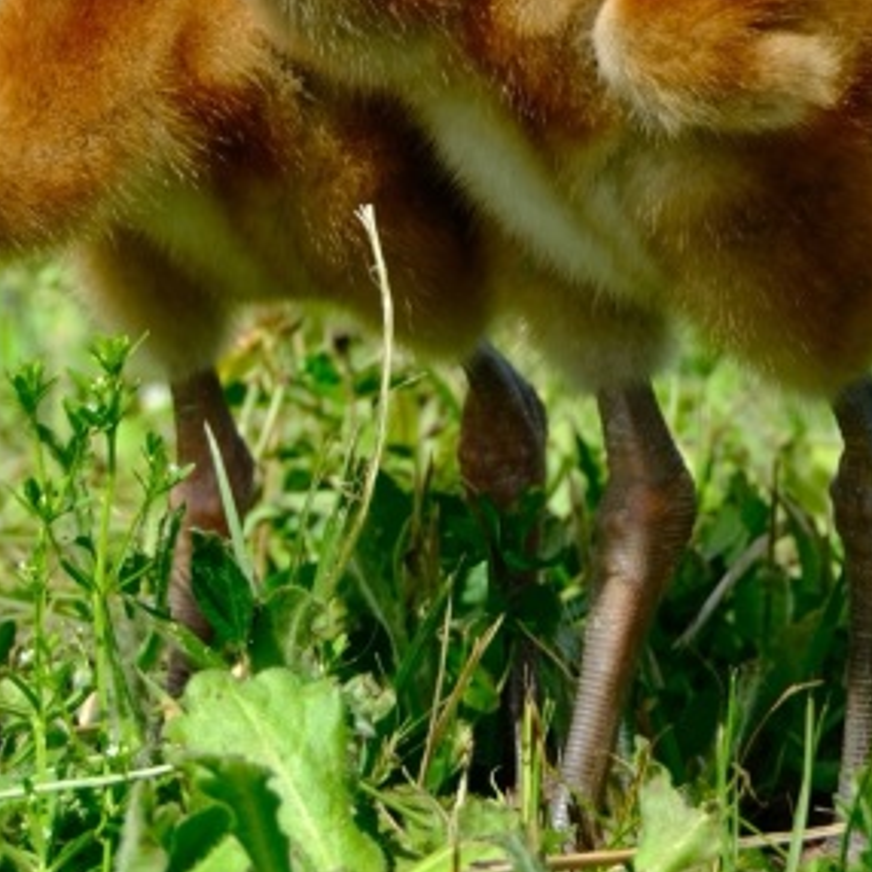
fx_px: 36993
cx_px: 302
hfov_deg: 1.4
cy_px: 154
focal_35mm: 1298
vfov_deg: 1.4
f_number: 7.1
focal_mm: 364.5
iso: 320
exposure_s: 1/600
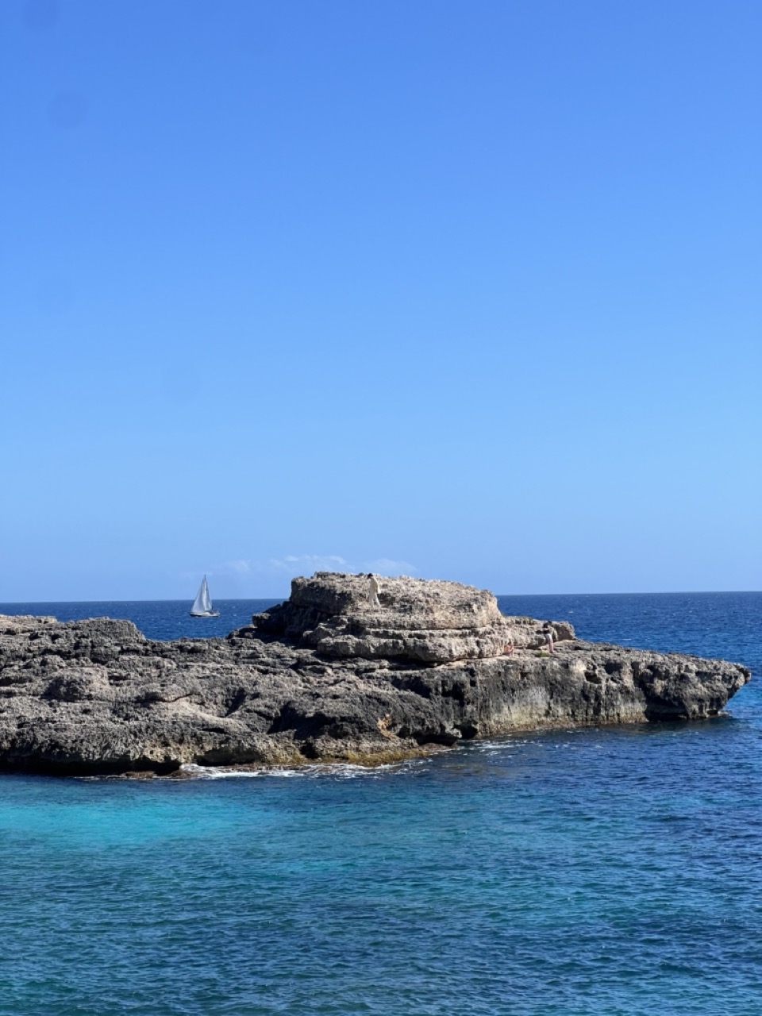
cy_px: 508
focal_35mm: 77
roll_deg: +1.9
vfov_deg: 25.3
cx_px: 381
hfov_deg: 19.1
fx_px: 2260
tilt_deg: +2.5
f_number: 2.8
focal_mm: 9
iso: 32
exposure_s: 1/919
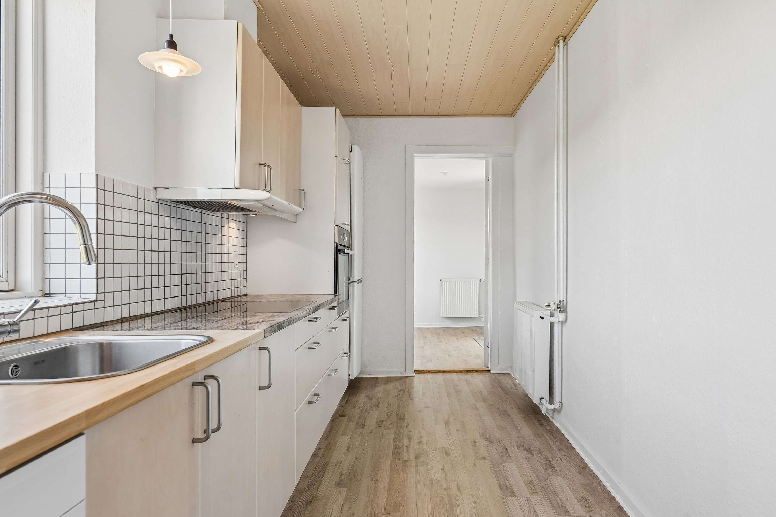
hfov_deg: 81.2
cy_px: 258
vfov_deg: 59.5
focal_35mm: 21
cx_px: 388
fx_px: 453
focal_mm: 21
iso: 200
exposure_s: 1/15
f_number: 8
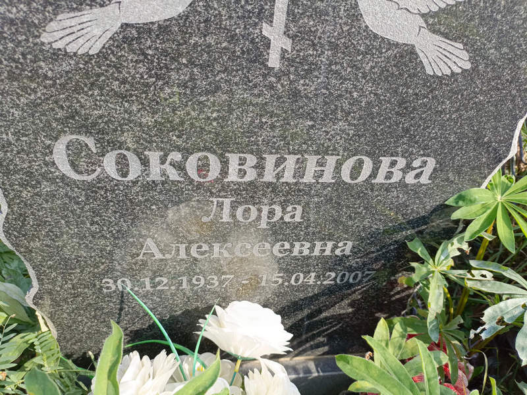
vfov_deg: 54.9
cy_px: 198
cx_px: 264
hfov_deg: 69.4
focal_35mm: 25
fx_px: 381
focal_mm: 4.76
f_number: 1.69
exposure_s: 1/231
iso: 111
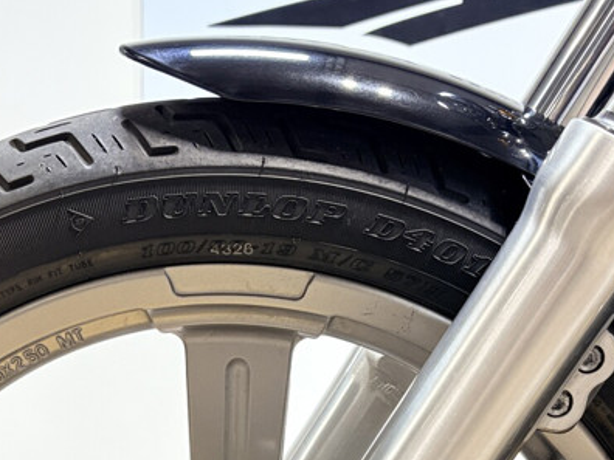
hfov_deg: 27.7
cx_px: 246
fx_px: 1242
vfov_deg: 19.7
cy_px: 564
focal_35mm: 70
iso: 80
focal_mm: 5.96
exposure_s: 1/120
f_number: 1.6
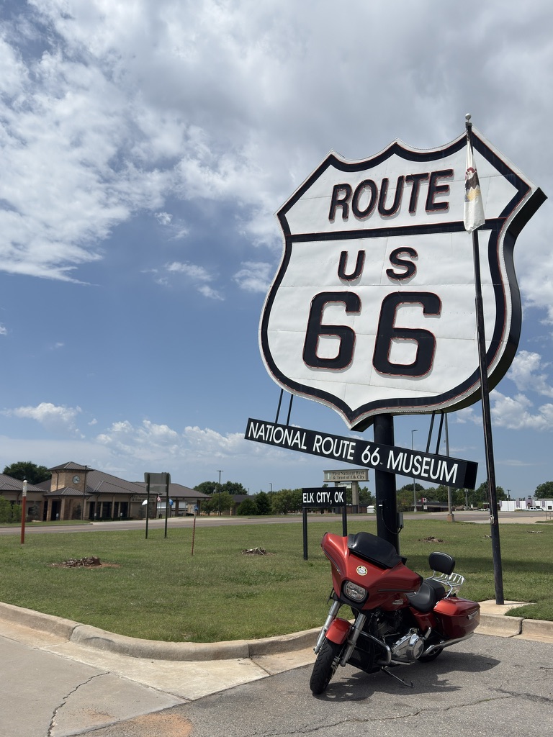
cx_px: 276
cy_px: 368
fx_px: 660
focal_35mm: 31
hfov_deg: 45.4
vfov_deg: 58.4
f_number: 1.78
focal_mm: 6.76
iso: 64
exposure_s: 1/9615
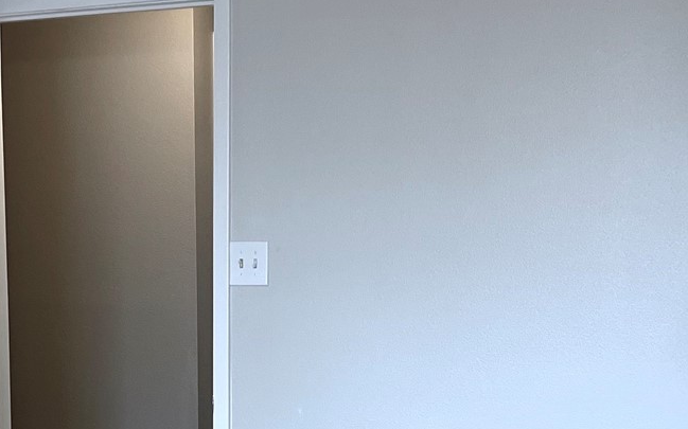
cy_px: 470
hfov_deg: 23.7
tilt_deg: -8.2
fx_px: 1631
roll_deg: -0.2
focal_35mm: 87
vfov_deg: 14.6
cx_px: 248
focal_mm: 5.7
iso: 64
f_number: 1.5
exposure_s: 1/133
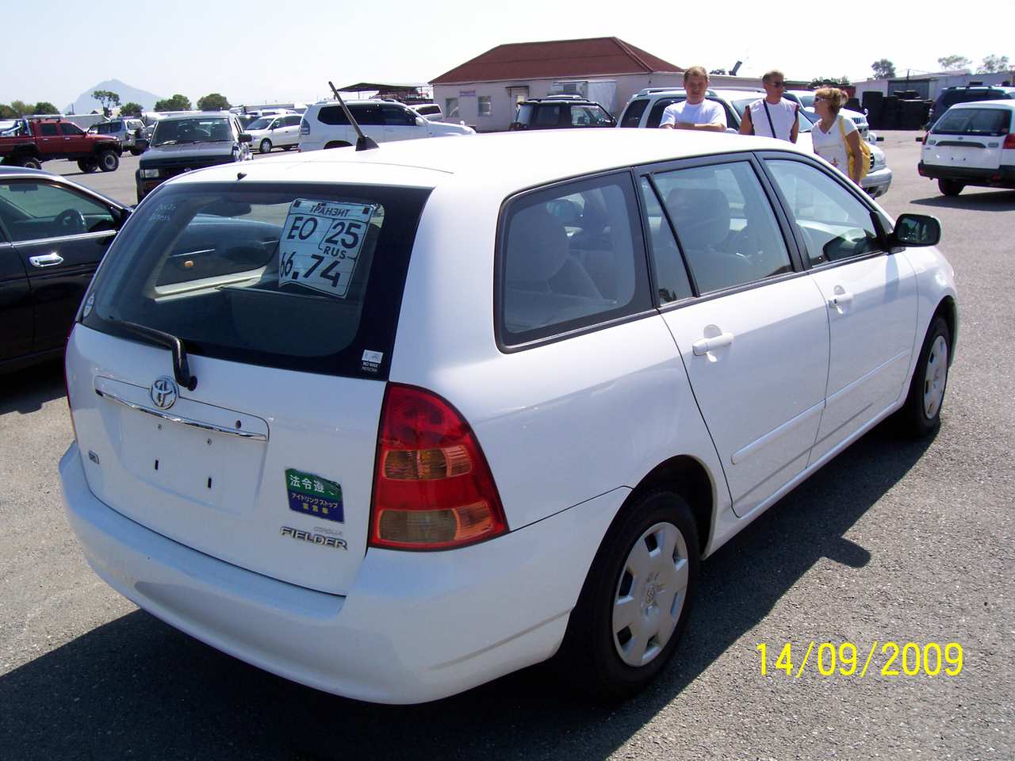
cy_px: 380
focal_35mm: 34
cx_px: 508
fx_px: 997
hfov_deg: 54.0
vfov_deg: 41.8
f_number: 5.1
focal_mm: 5.6
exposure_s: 1/368
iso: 80
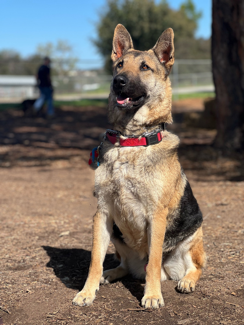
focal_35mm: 77
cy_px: 162
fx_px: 724
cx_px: 122
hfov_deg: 19.1
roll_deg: +0.2
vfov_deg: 25.3
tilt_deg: -5.5
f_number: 2.8
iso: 32
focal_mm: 9
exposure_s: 1/612
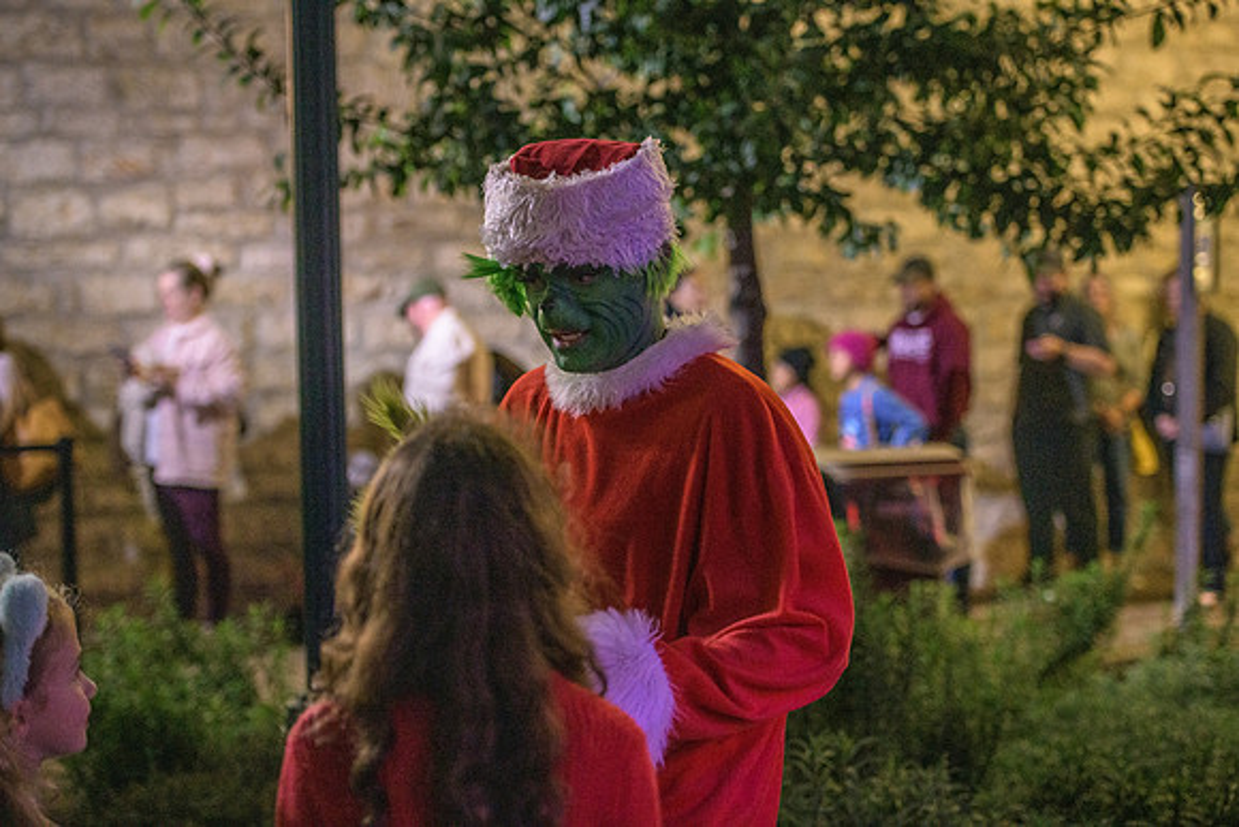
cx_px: 620
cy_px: 414
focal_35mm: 70
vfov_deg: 19.5
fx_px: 2410
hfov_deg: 28.8
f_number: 2.8
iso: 3200
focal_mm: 70
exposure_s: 1/125
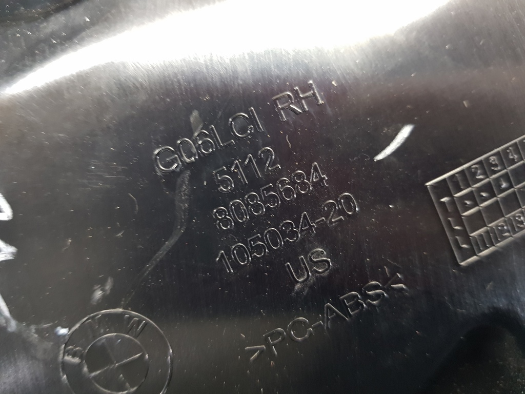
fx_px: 394
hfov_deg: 67.3
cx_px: 262
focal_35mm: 26
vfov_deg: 53.1
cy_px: 197
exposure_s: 1/17
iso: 200
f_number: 1.7
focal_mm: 4.2
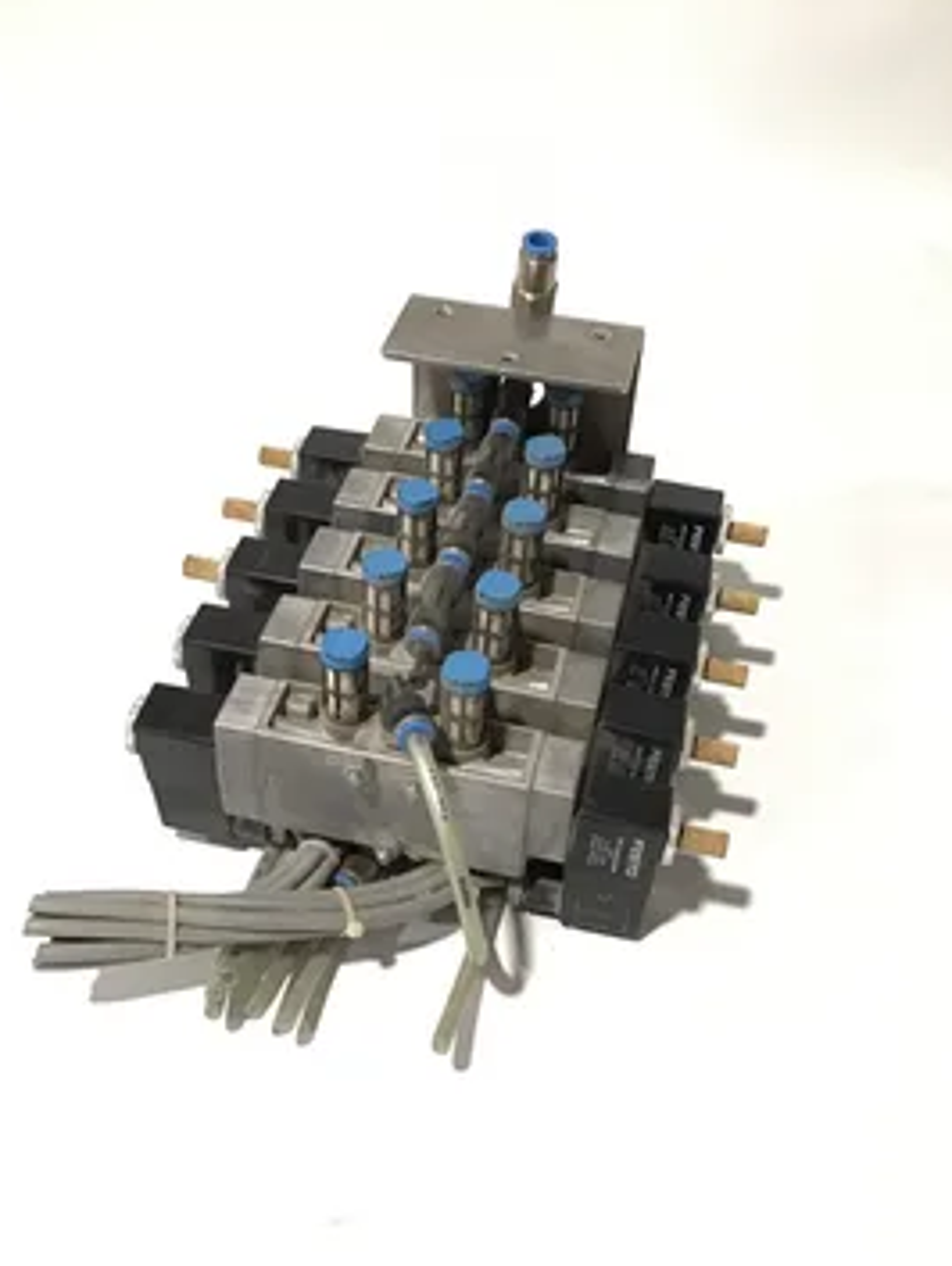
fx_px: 1282
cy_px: 708
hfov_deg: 40.7
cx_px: 462
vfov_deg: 52.5
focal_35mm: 35
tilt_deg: -45.7
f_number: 2.4
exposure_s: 1/20
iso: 200
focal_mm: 3.3
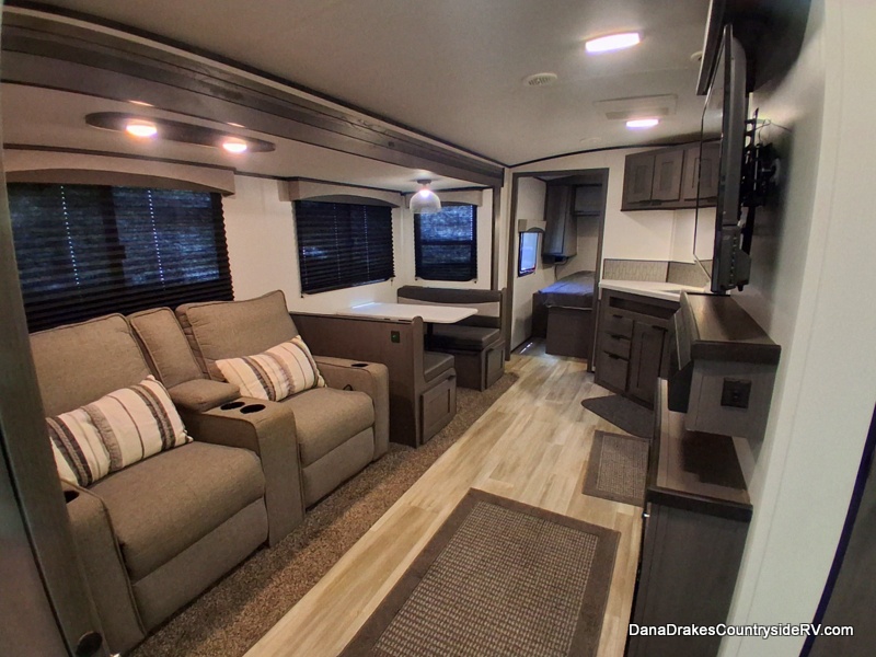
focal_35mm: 17
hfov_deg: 91.0
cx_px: 438
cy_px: 328
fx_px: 430
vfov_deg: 74.7
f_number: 2.2
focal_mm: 1.4
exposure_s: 1/30
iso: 400
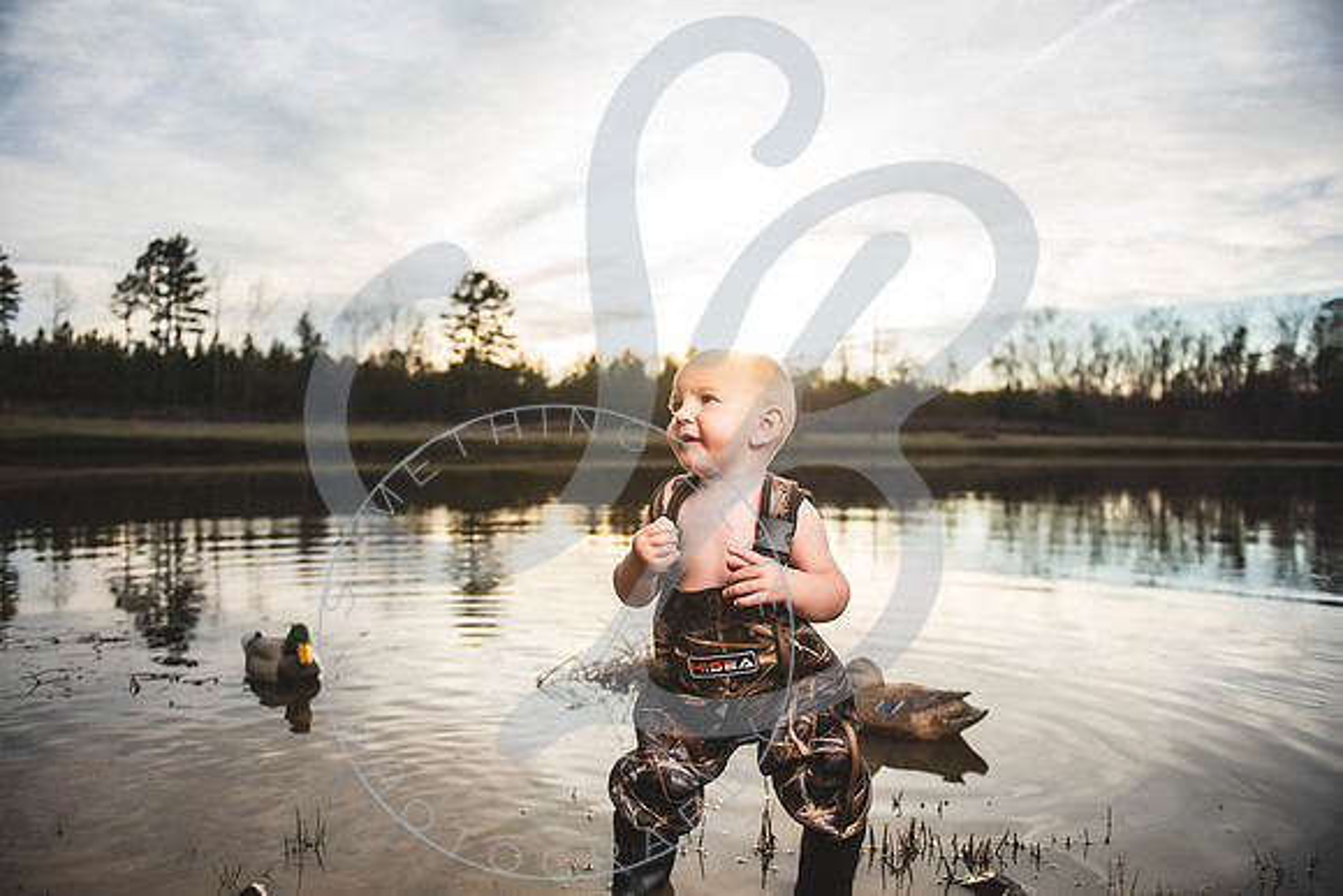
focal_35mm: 25
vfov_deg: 51.0
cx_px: 653
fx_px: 938
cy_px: 447
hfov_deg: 71.2
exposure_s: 1/1000
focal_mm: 24
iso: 100
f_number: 2.8
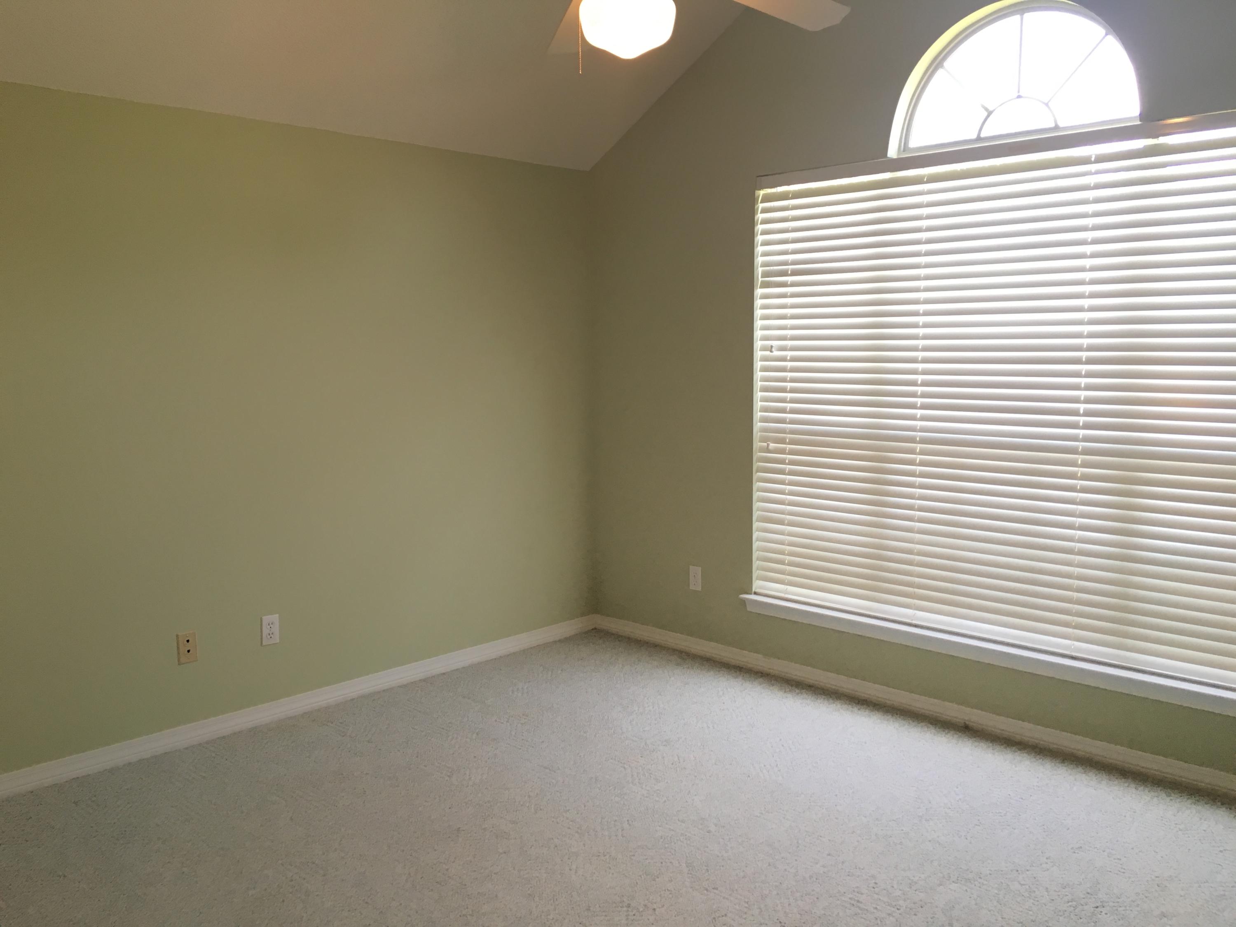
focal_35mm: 29
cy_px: 464
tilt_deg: -6.0
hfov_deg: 61.7
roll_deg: +1.3
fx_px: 1035
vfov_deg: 48.2
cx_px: 618
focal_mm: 4.15
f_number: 2.2
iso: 32
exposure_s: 1/30
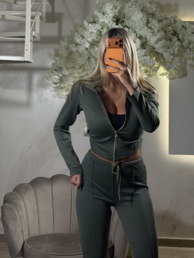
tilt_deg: -7.3
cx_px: 97
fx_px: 359
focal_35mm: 48
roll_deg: -1.5
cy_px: 129
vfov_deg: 39.7
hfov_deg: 30.3
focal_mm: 6.76
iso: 80
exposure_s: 1/100
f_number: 1.78
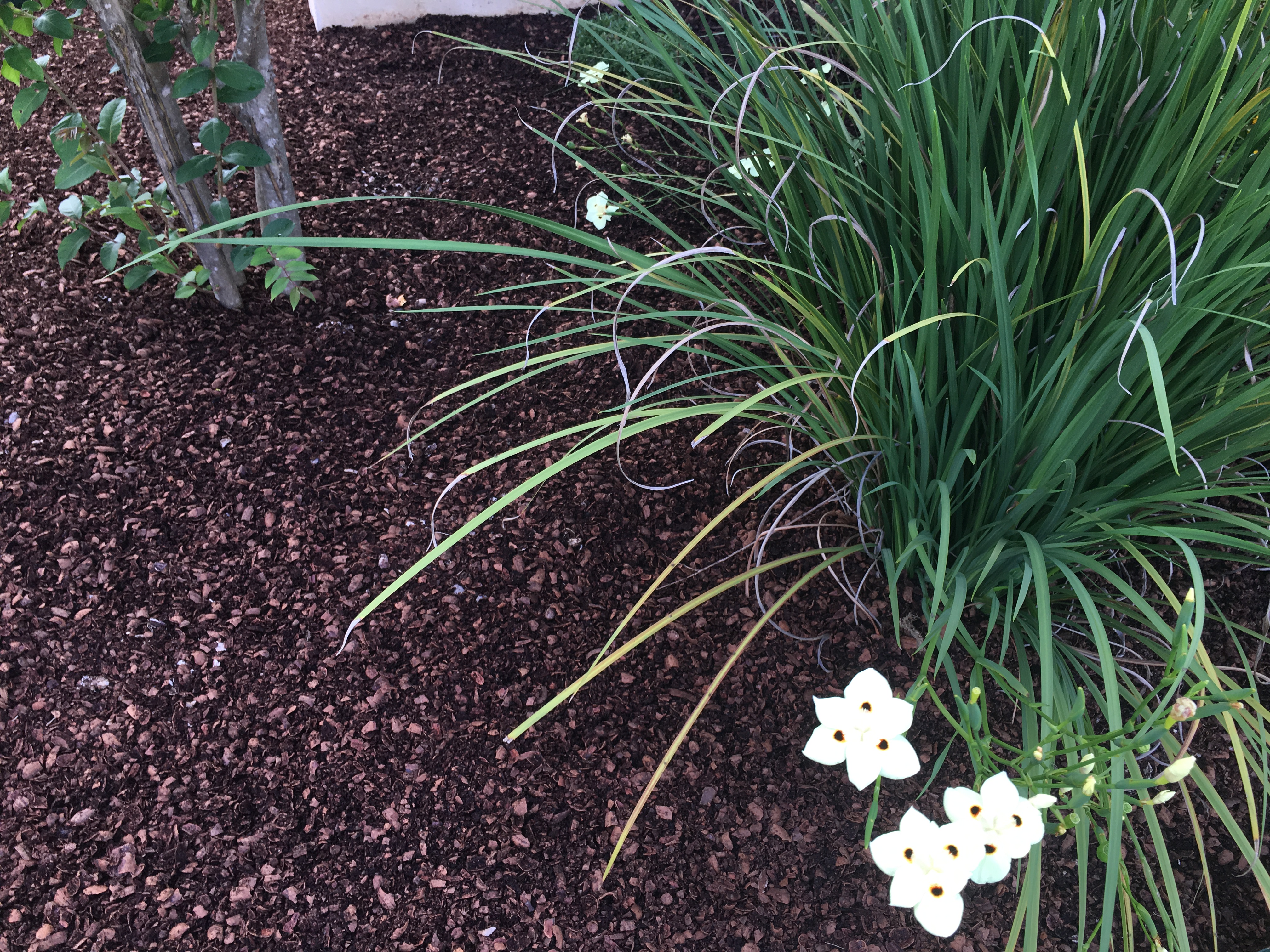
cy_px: 476
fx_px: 1064
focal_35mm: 29
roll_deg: -3.5
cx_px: 635
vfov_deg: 48.2
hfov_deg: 61.7
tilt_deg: -39.6
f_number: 2.2
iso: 32
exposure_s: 1/120
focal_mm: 4.15
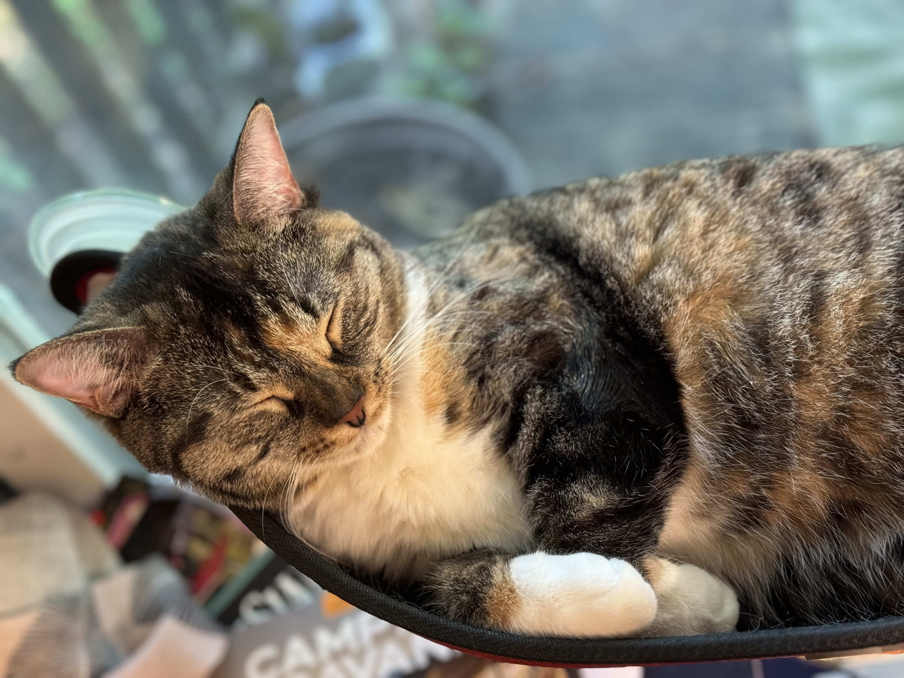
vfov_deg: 30.3
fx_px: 1254
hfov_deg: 39.7
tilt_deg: -54.9
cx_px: 452
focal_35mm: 48
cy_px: 339
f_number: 1.78
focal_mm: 6.76
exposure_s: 1/30
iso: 640
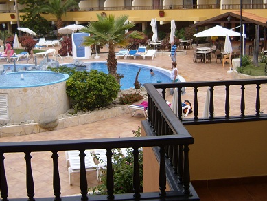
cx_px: 110
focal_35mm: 54
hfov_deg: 35.4
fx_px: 417
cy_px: 56
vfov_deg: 26.8
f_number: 7.1
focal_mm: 7.4
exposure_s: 1/180
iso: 80
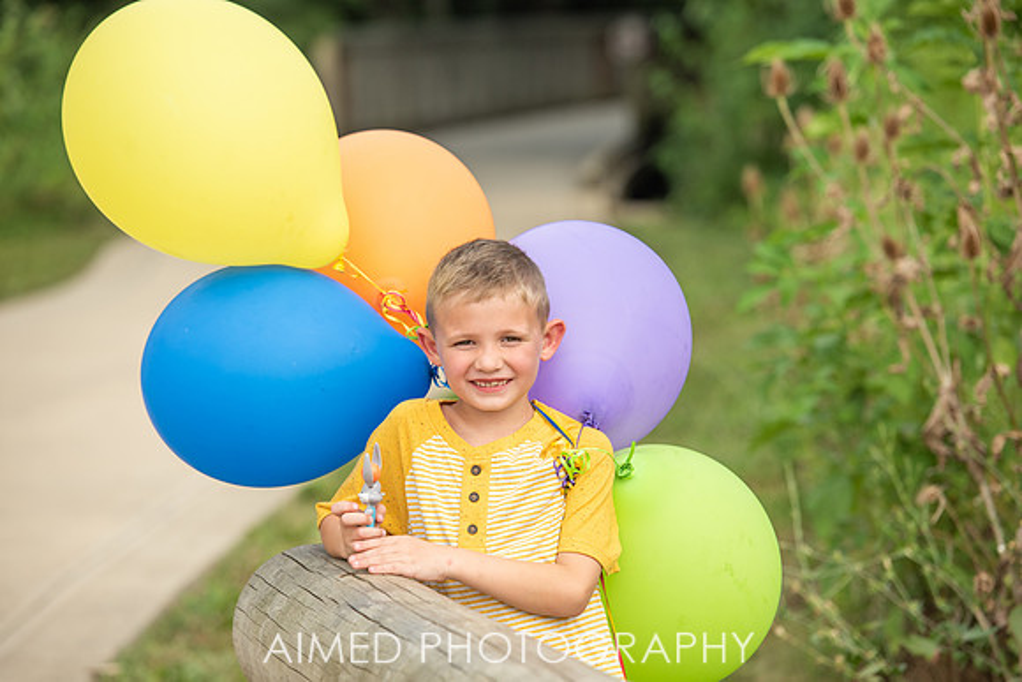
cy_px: 341
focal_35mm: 174
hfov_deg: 11.8
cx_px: 511
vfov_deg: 7.9
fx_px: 4946
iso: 200
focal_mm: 170
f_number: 5
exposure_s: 1/640
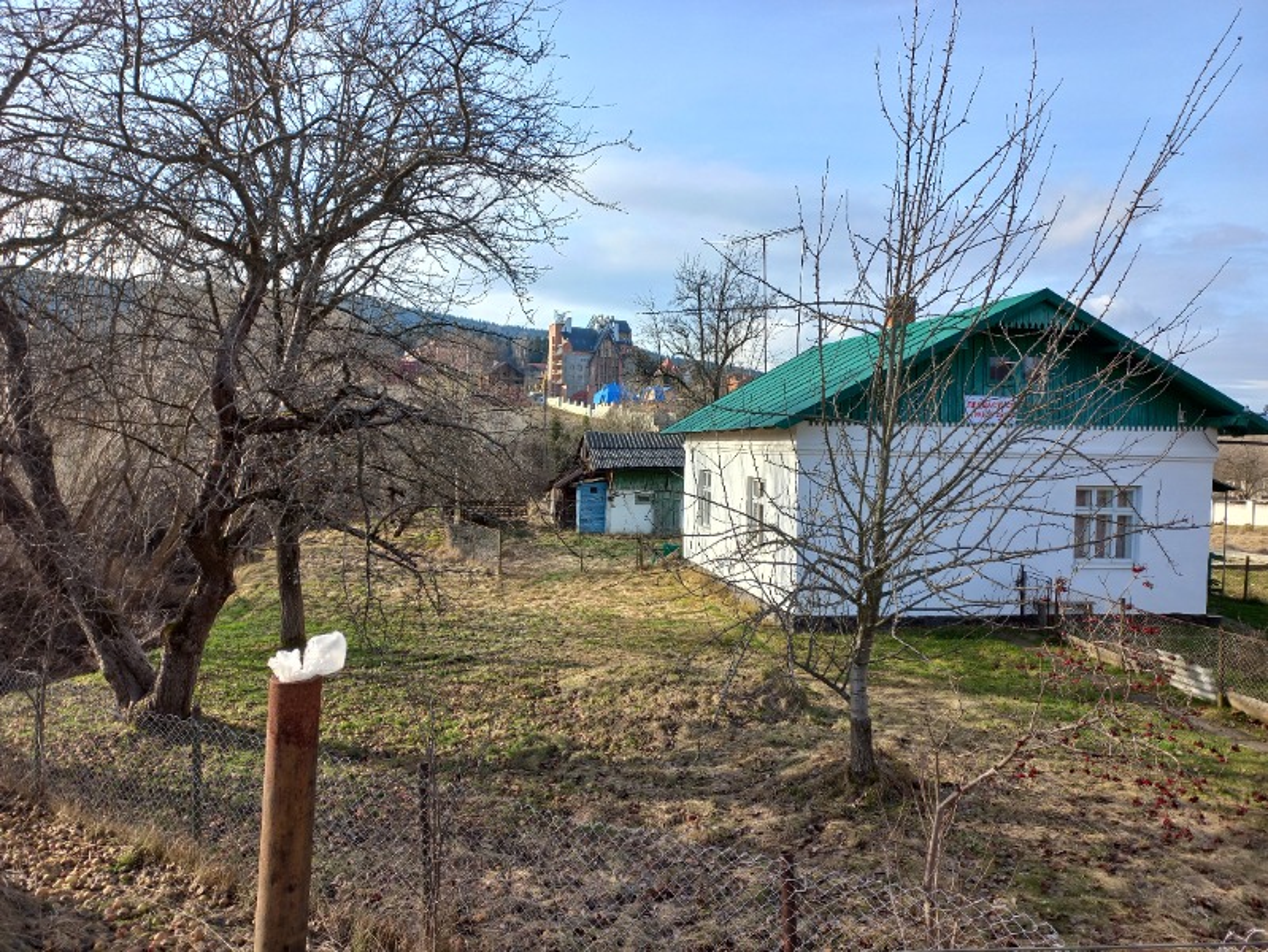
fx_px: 916
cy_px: 476
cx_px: 634
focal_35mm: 25
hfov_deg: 69.4
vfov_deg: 54.9
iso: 25
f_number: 1.8
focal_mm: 4.6
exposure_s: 1/275
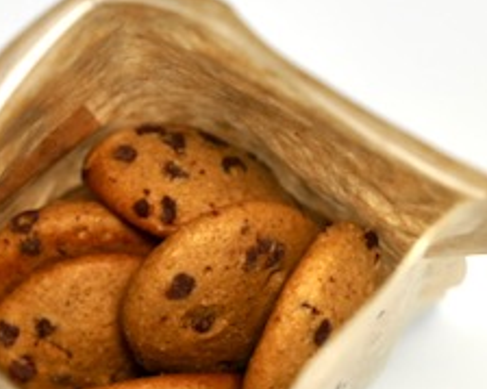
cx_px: 166
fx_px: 1671
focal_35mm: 116
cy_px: 237
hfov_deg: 16.5
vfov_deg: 13.3
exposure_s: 1/160
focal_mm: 40
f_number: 4
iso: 400
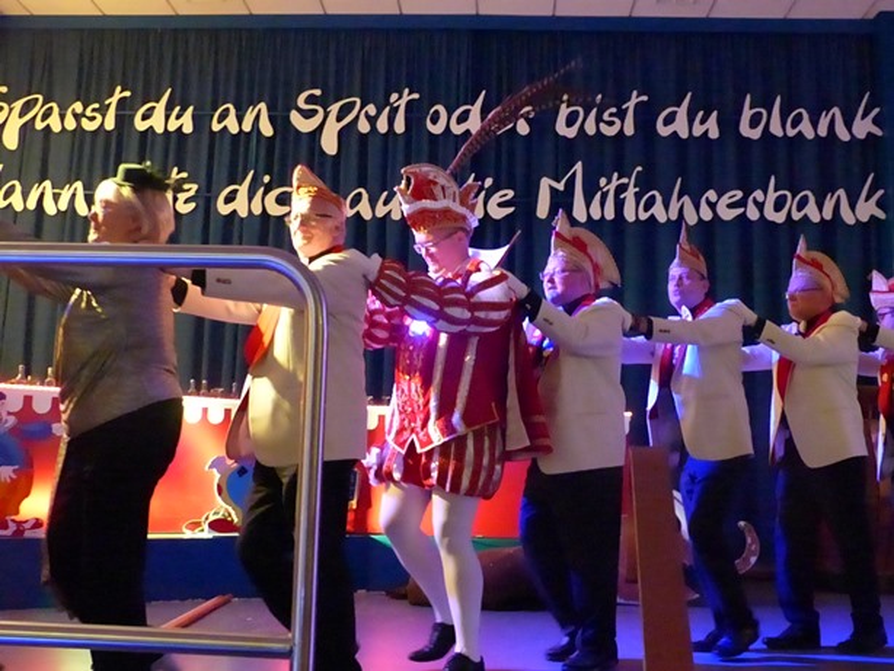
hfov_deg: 51.3
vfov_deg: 39.7
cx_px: 447
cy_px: 336
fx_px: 930
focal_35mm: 36
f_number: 2.8
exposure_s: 1/60
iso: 3200
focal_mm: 6.4
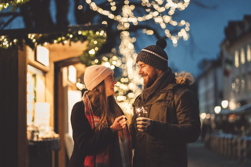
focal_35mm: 85
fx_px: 593
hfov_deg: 23.9
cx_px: 126
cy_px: 84
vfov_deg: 16.1
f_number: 2.2
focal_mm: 85
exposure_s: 1/125
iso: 3200
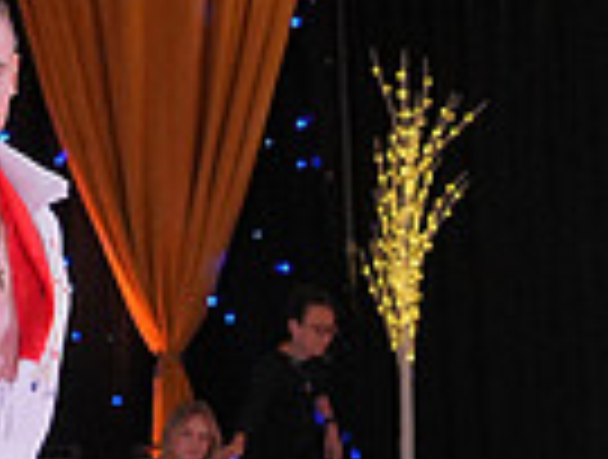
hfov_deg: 9.4
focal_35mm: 206
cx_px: 874
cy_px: 646
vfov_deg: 7.2
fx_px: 3628
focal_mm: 50
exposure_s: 1/400
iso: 1600
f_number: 4
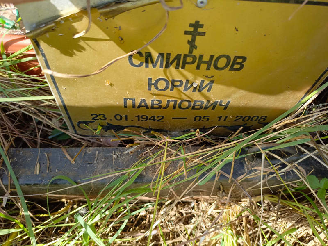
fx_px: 237
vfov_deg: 54.9
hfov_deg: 69.4
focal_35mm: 25
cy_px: 123
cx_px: 164
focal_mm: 4.76
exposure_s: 1/144
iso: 112
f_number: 1.69
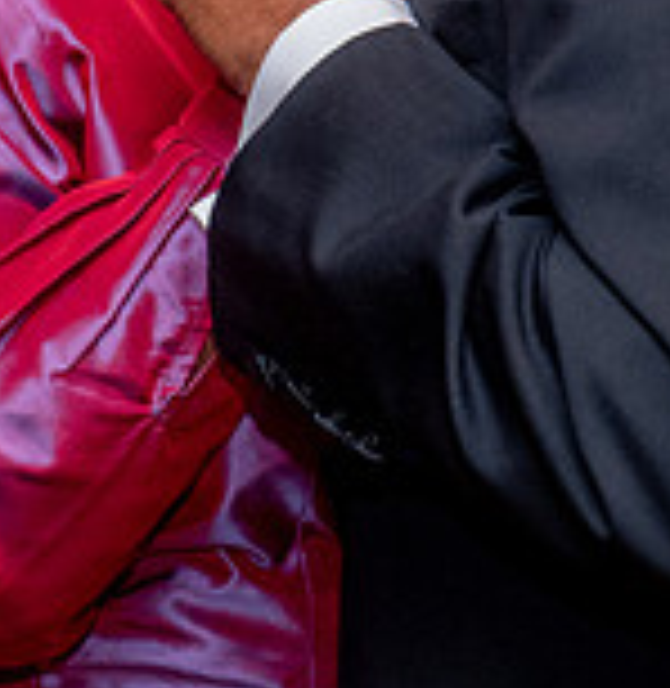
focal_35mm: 254
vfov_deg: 6.9
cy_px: -382
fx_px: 5637
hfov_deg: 6.8
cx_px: 337
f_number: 4
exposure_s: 1/50
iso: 1000
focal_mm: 58
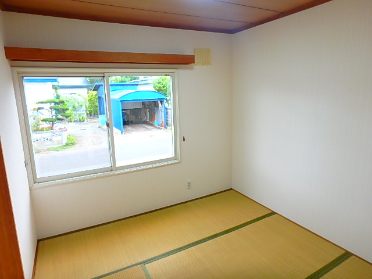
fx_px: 226
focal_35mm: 21
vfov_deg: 63.4
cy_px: 140
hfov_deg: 79.0
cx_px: 186
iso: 200
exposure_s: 1/50
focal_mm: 3.7
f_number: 3.5
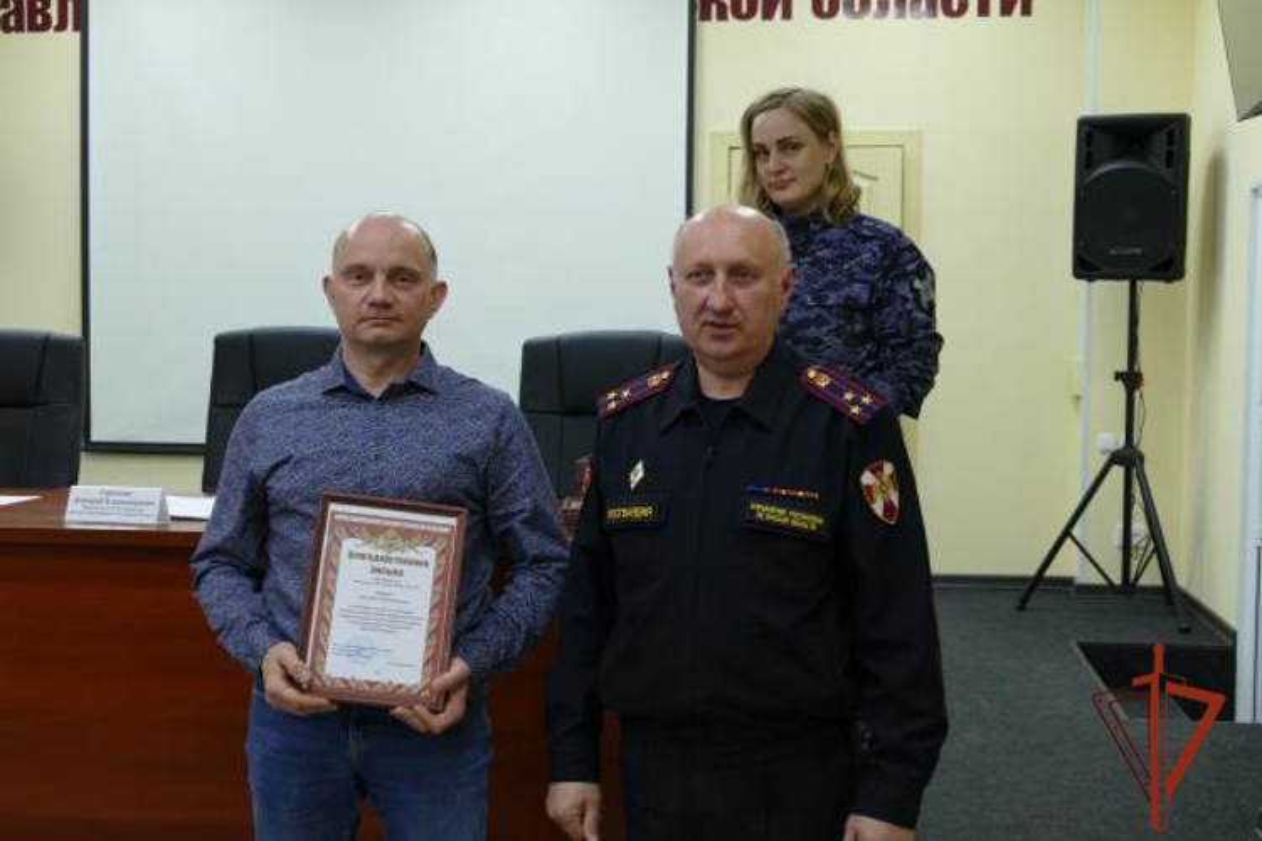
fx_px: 1647
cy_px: 420
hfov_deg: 41.9
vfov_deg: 28.6
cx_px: 631
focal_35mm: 47
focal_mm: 17
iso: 320
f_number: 3.3
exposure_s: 1/80
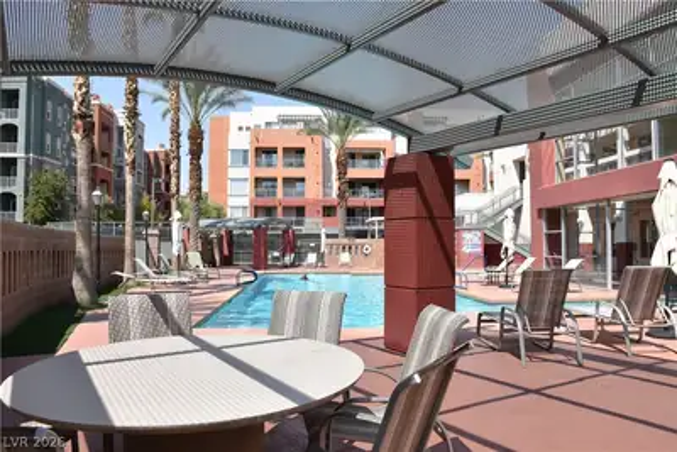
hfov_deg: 67.4
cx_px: 338
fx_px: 508
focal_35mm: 27
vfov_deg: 48.0
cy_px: 226
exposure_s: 1/400
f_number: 10
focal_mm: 18
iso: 200
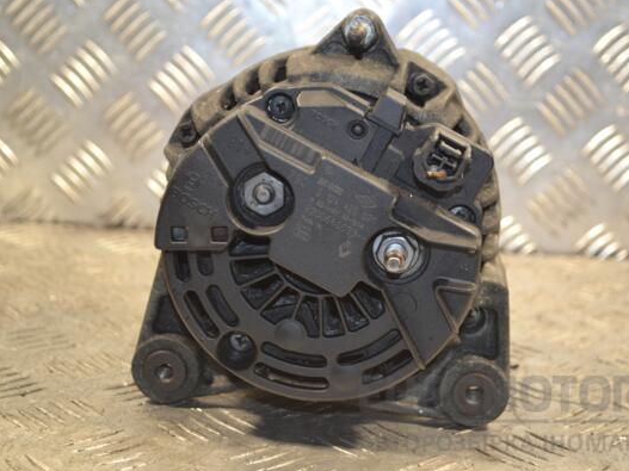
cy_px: 235
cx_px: 337
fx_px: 1253
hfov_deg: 28.2
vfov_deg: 21.3
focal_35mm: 69
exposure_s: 1/60
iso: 800
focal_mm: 42
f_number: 5.3
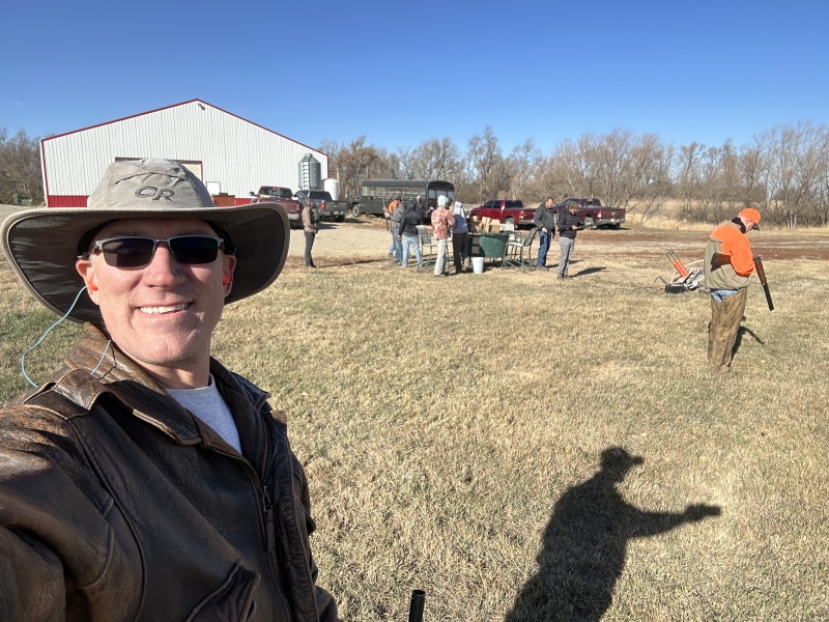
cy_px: 311
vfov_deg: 58.9
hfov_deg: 73.9
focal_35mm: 23
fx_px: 551
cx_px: 414
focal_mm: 2.69
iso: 25
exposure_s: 1/1316
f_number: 1.9
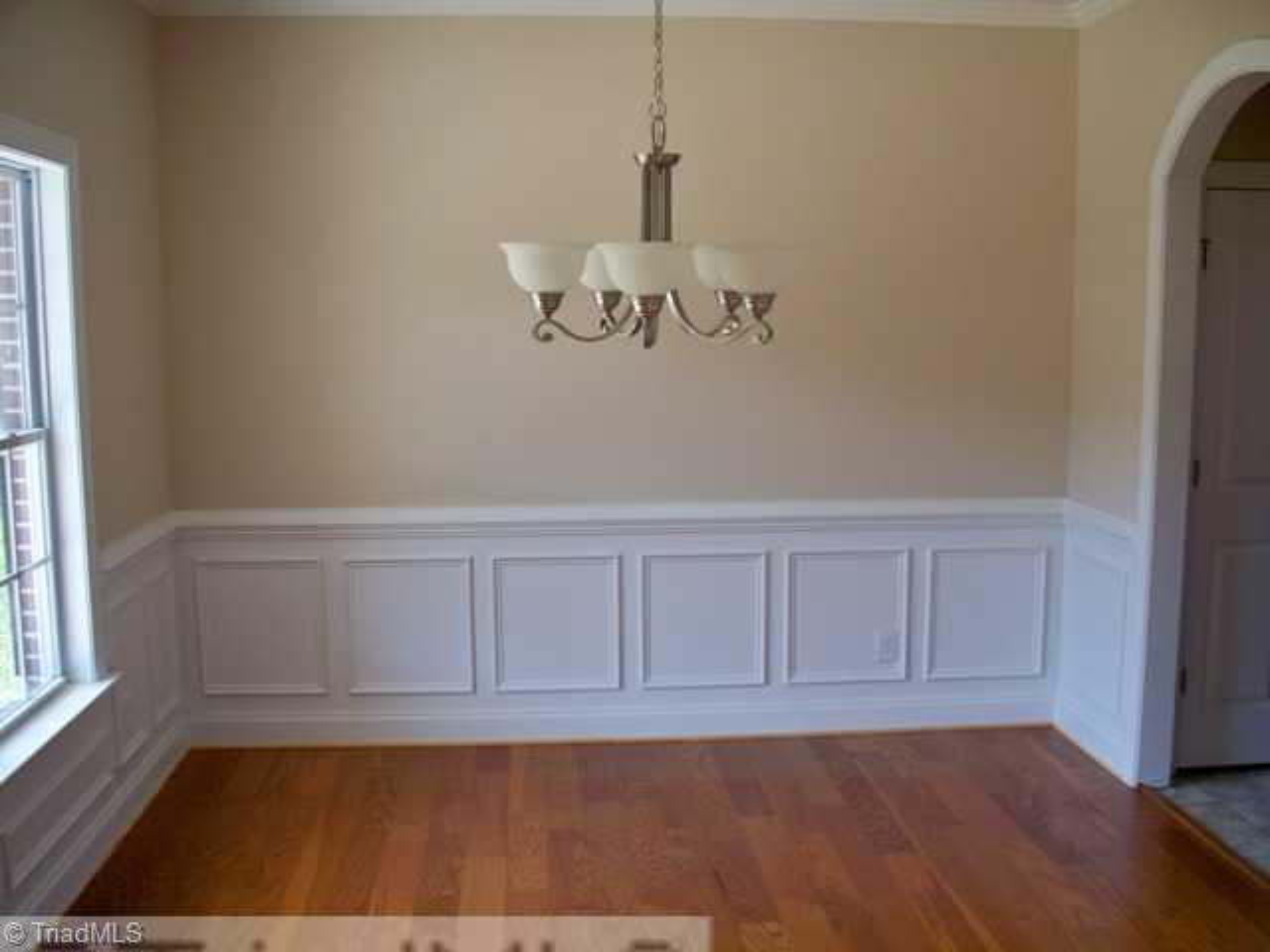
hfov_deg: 52.6
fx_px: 1284
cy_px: 476
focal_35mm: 35
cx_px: 635
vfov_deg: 40.7
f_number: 2.8
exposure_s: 1/60
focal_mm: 7.54
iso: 80
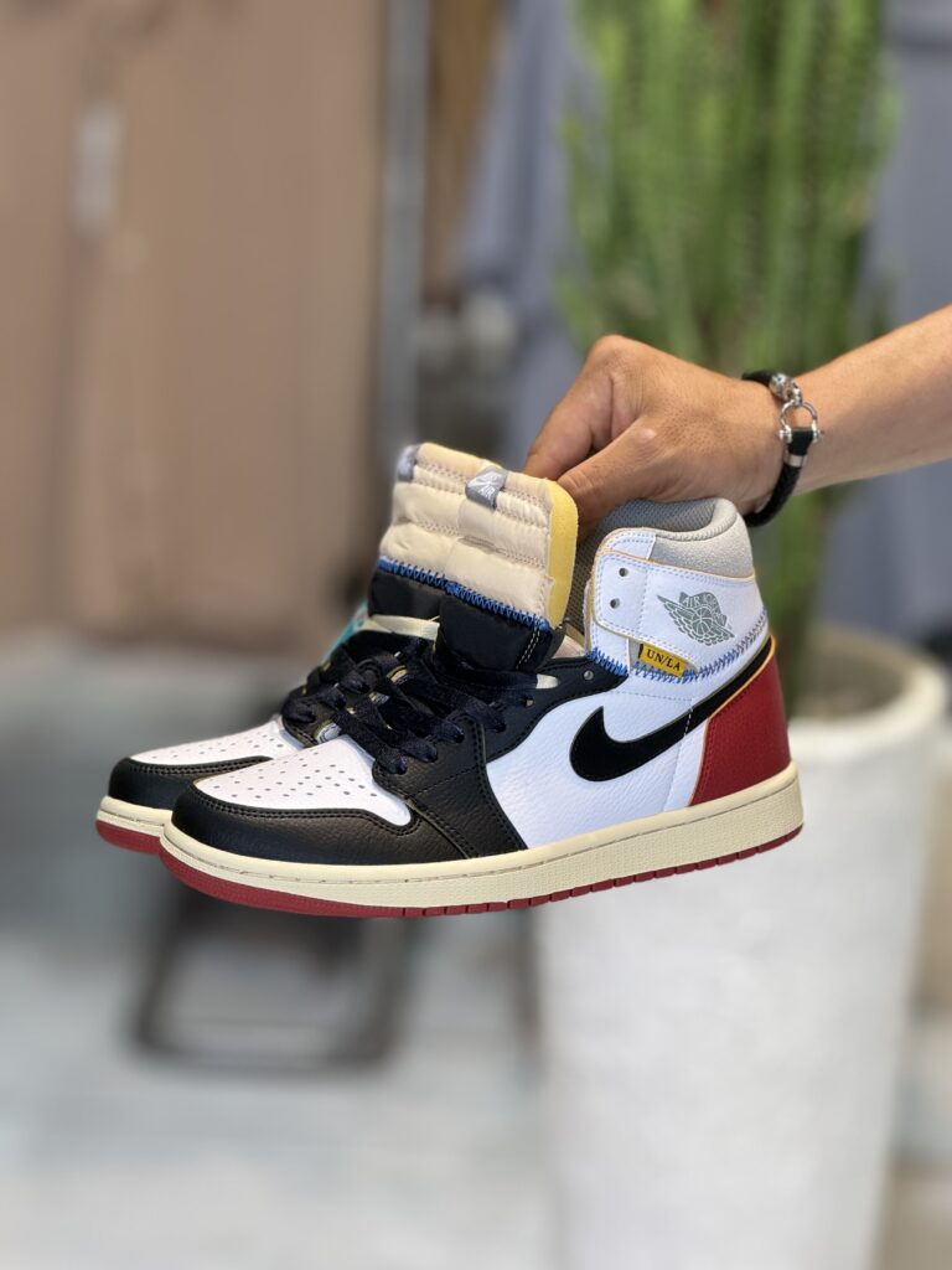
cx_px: 476
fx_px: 4400
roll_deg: -2.8
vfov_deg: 16.4
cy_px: 635
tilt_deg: -13.9
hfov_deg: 12.3
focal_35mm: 120
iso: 100
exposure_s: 1/100
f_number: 2.8
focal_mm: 15.66
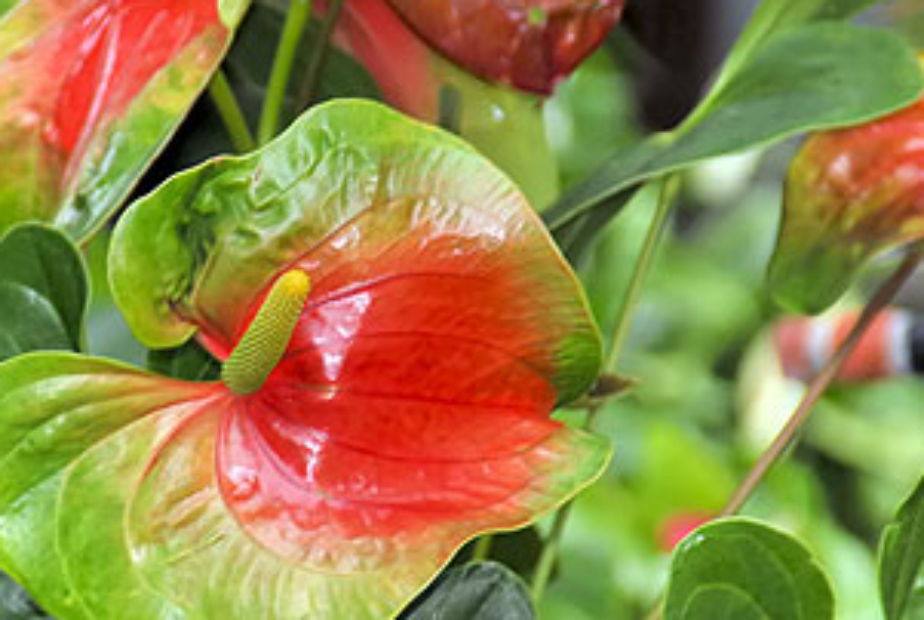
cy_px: 374
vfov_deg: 3.1
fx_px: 11521
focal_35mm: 448
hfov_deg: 4.6
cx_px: 307
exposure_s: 1/60
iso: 100
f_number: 6.3
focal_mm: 200
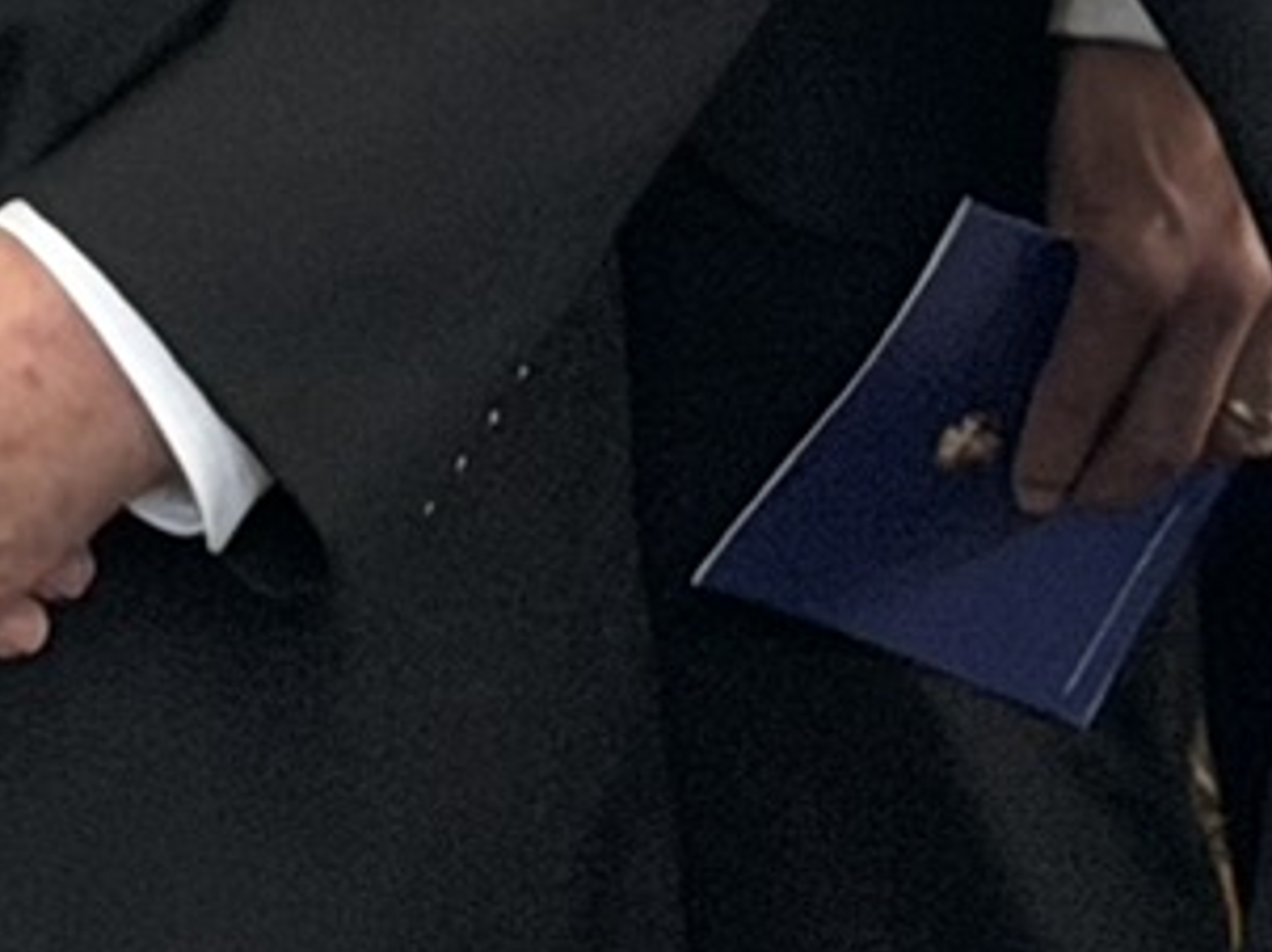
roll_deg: -2.2
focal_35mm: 326
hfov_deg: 5.9
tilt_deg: +1.2
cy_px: -1862
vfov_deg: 4.4
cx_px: -1285
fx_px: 11970
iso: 250
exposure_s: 1/40
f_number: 1.78
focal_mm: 6.76
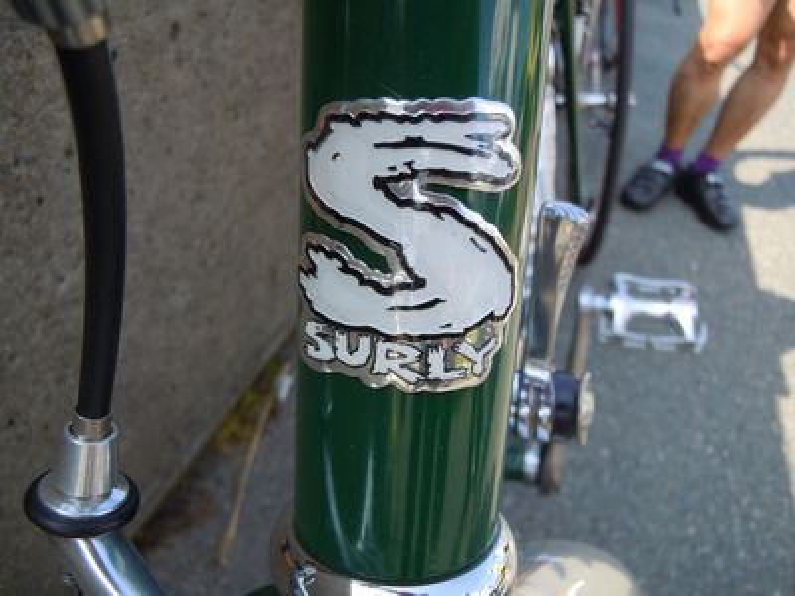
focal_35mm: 33
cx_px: 398
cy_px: 298
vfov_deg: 42.9
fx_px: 758
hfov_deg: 55.4
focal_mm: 5.9
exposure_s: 1/200
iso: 100
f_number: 4
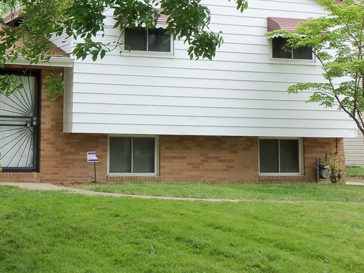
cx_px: 71
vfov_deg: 17.7
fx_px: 873
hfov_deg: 23.2
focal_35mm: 83
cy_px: 69
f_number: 3.8
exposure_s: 1/200
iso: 64
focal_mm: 8.7
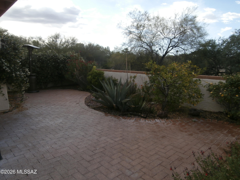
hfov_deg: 71.6
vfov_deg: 56.8
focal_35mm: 24
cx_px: 120
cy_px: 90
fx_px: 166
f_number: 3
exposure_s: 1/500
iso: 100
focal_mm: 4.2
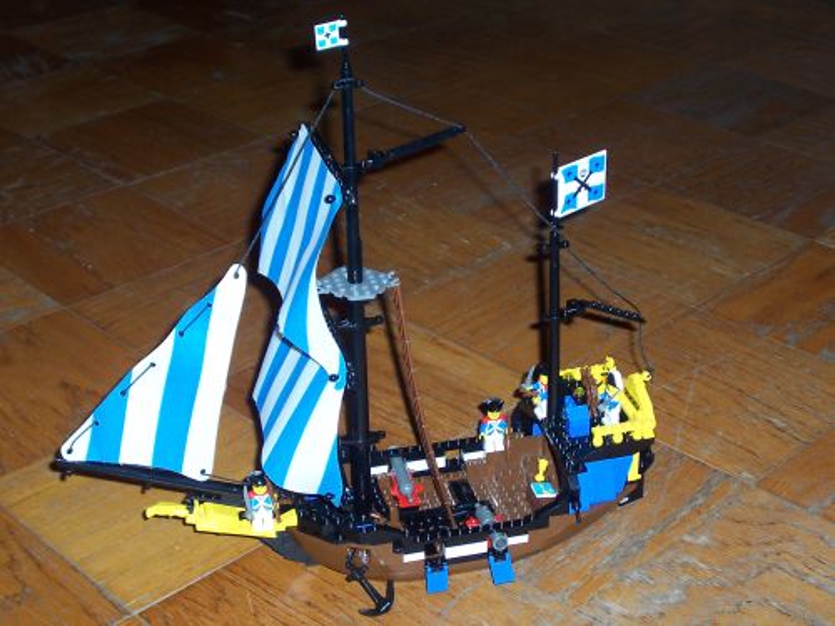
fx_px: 1375
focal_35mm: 57
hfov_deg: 33.8
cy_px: 313
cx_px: 418
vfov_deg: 25.7
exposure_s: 1/60
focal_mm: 8.6
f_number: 3.4
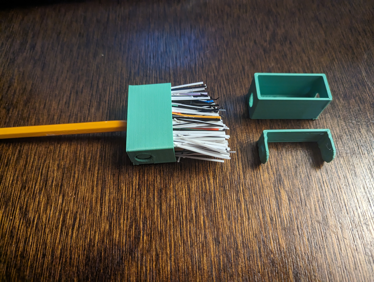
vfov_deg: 56.9
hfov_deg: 71.5
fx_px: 260
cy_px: 141
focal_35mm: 24
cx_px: 187
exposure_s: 1/24
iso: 2759
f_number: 1.85
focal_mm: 6.81
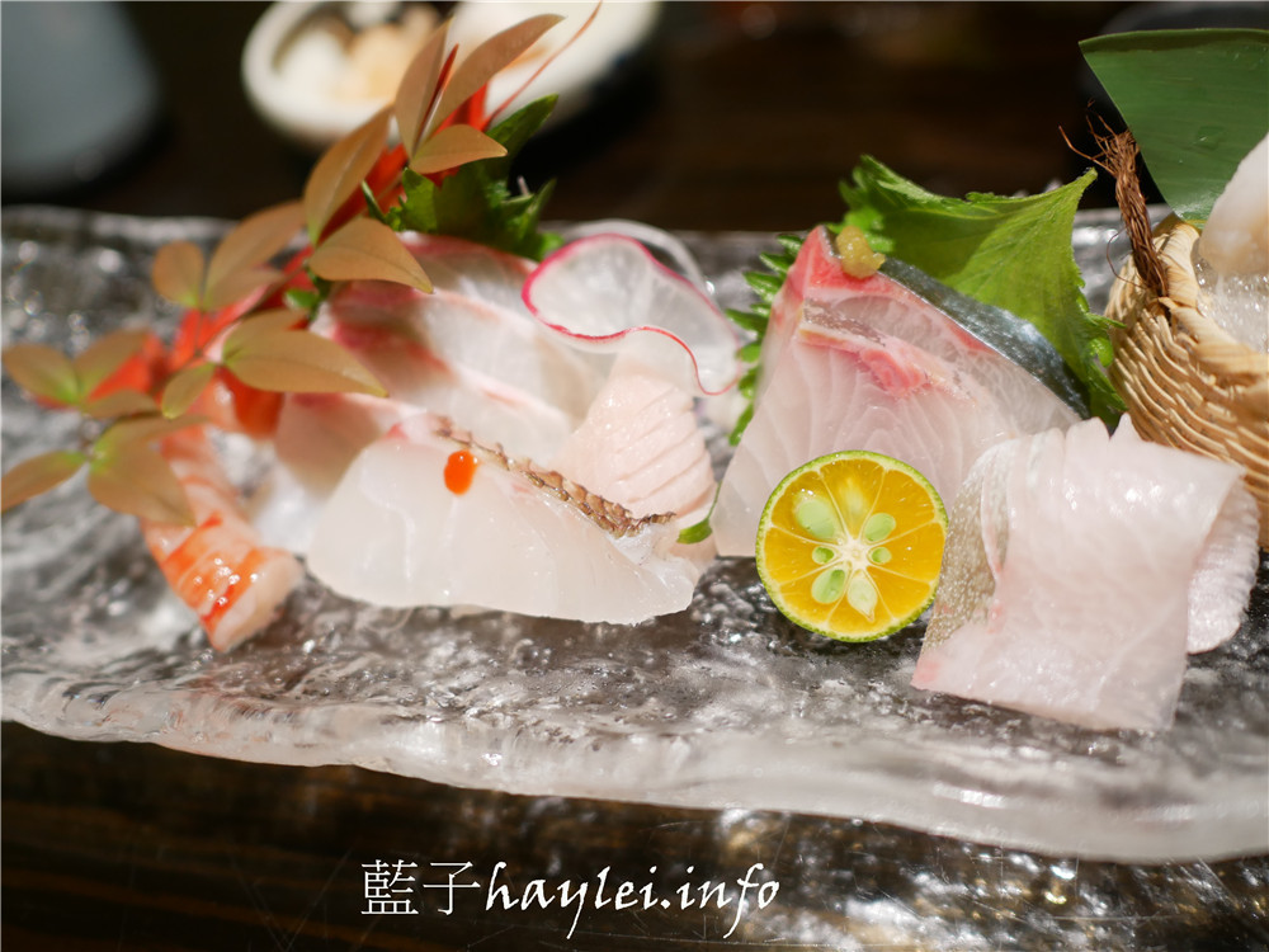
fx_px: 1100
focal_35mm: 30
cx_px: 634
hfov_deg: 60.0
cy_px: 476
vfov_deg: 46.8
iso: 500
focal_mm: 15
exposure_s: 1/60
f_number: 1.7
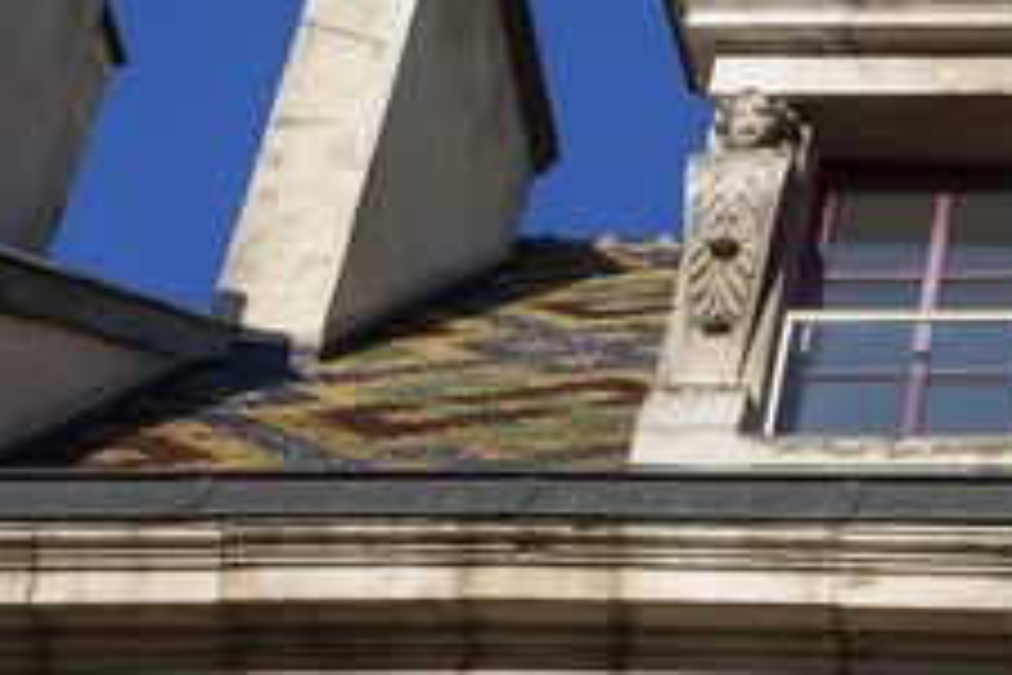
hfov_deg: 12.0
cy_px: 736
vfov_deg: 8.6
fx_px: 4469
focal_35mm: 159
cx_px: 1723
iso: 100
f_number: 11
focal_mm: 35
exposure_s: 1/400
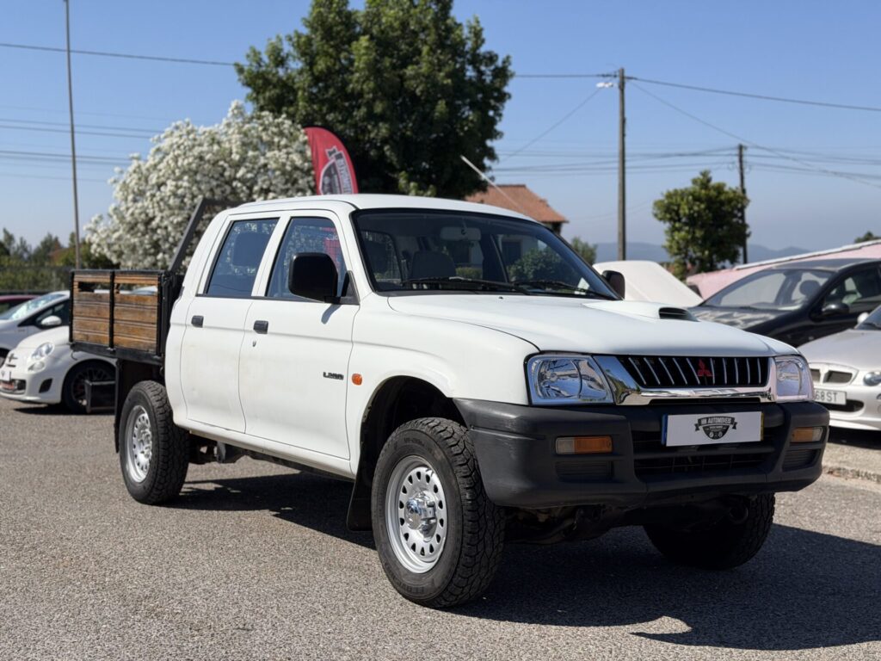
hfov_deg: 39.7
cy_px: 330
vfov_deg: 30.3
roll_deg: +1.0
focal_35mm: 48
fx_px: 1222
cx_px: 440
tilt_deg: -3.2
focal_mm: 6.76
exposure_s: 1/6536
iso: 64
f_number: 1.78
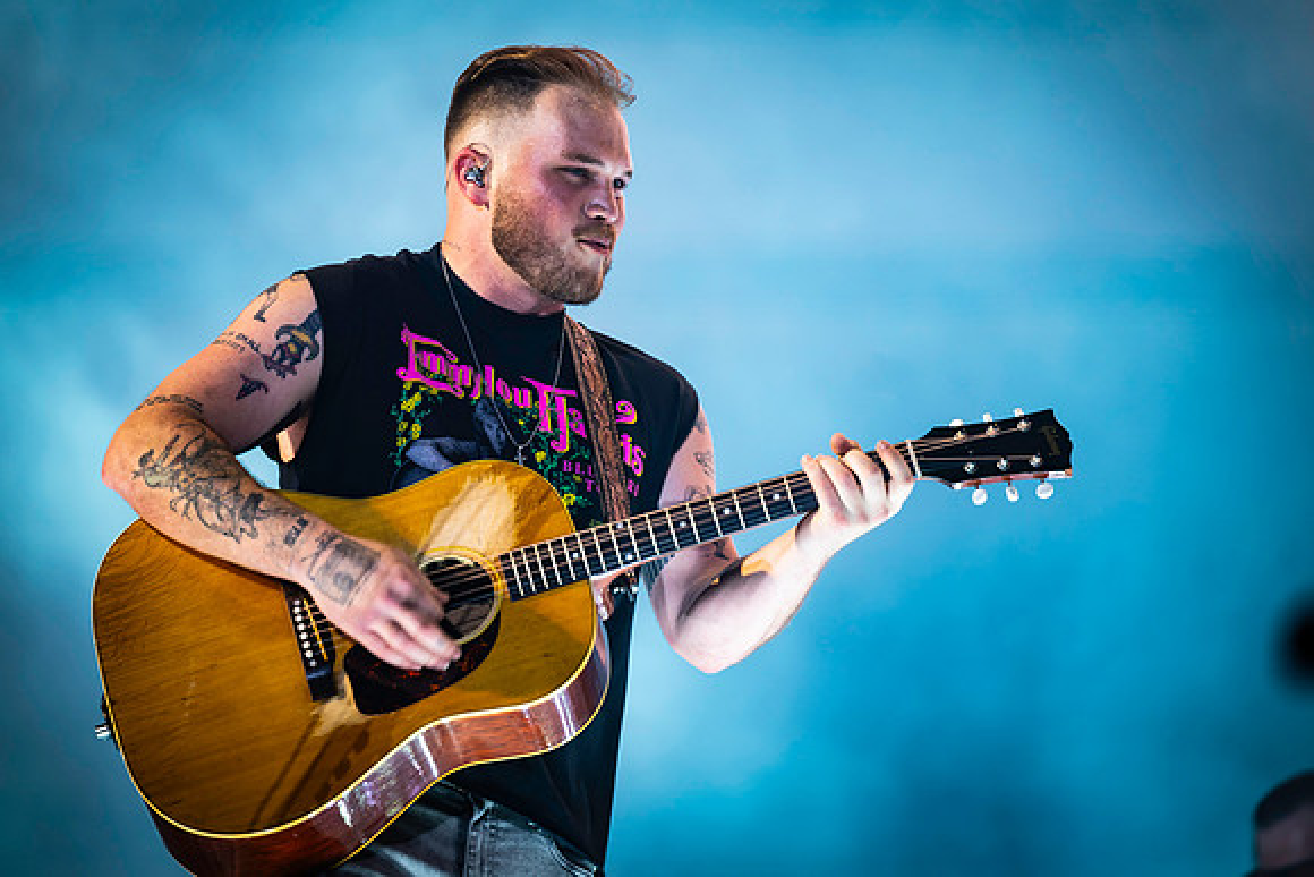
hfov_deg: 9.2
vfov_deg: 6.2
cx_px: 657
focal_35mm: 223
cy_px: 388
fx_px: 8142
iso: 800
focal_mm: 200
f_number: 2.8
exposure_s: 1/250
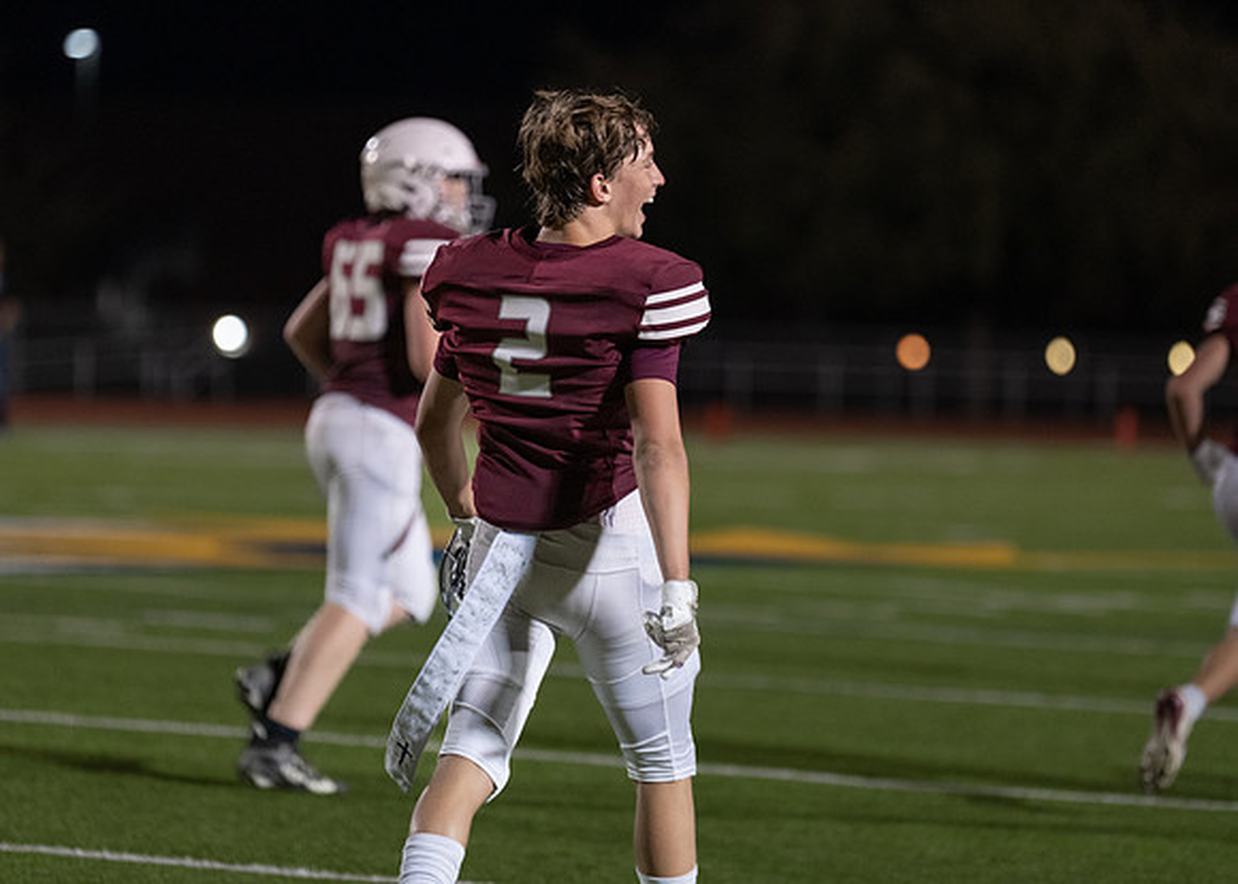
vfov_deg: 6.2
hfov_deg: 8.7
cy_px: 376
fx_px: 8181
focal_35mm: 233
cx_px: 585
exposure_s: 1/640
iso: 1600
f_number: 2.8
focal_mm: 167
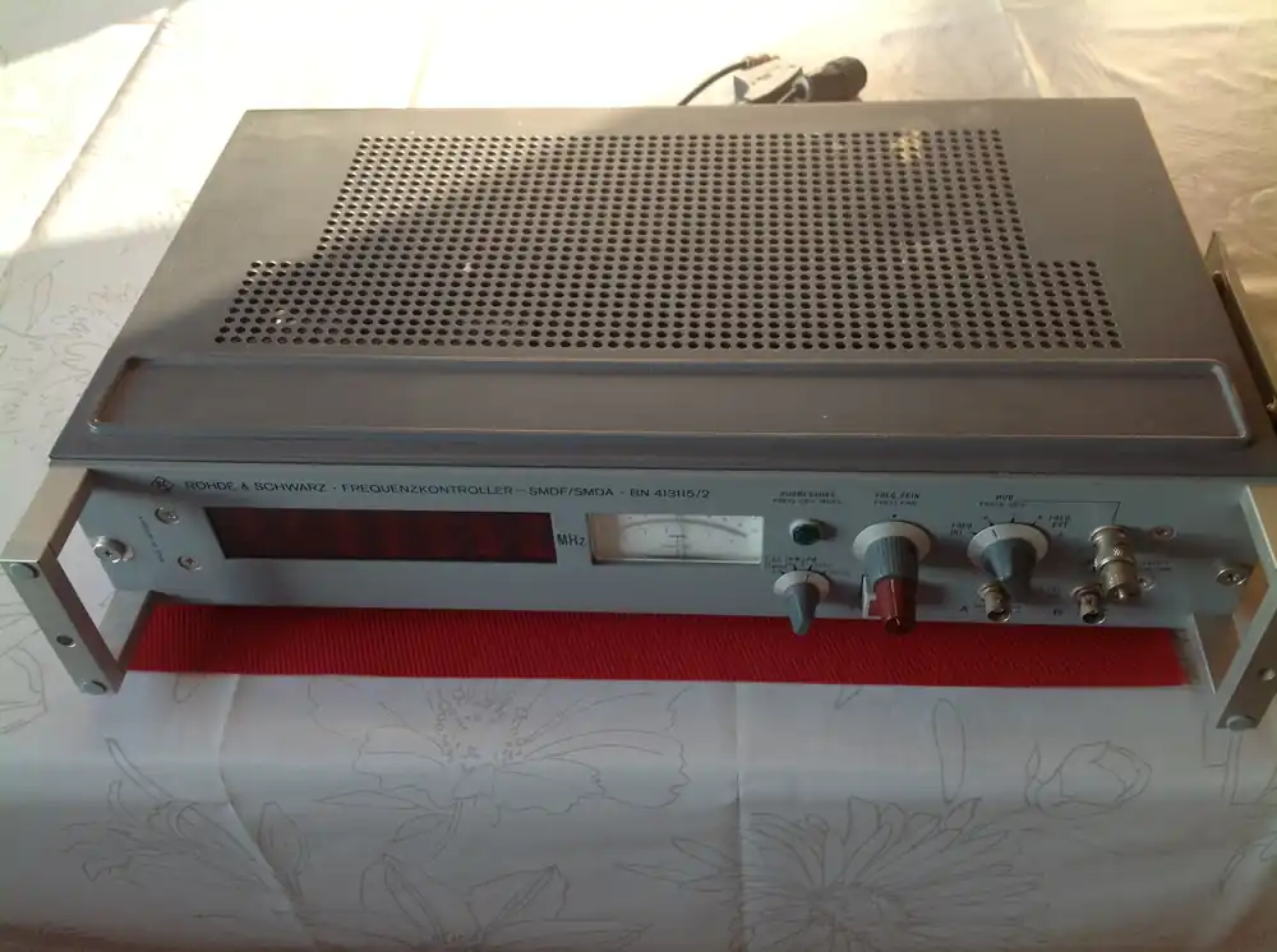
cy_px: 476
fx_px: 1289
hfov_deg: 52.7
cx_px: 638
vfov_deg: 40.6
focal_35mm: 35
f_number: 2.4
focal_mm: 4.28
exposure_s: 1/120
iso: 80
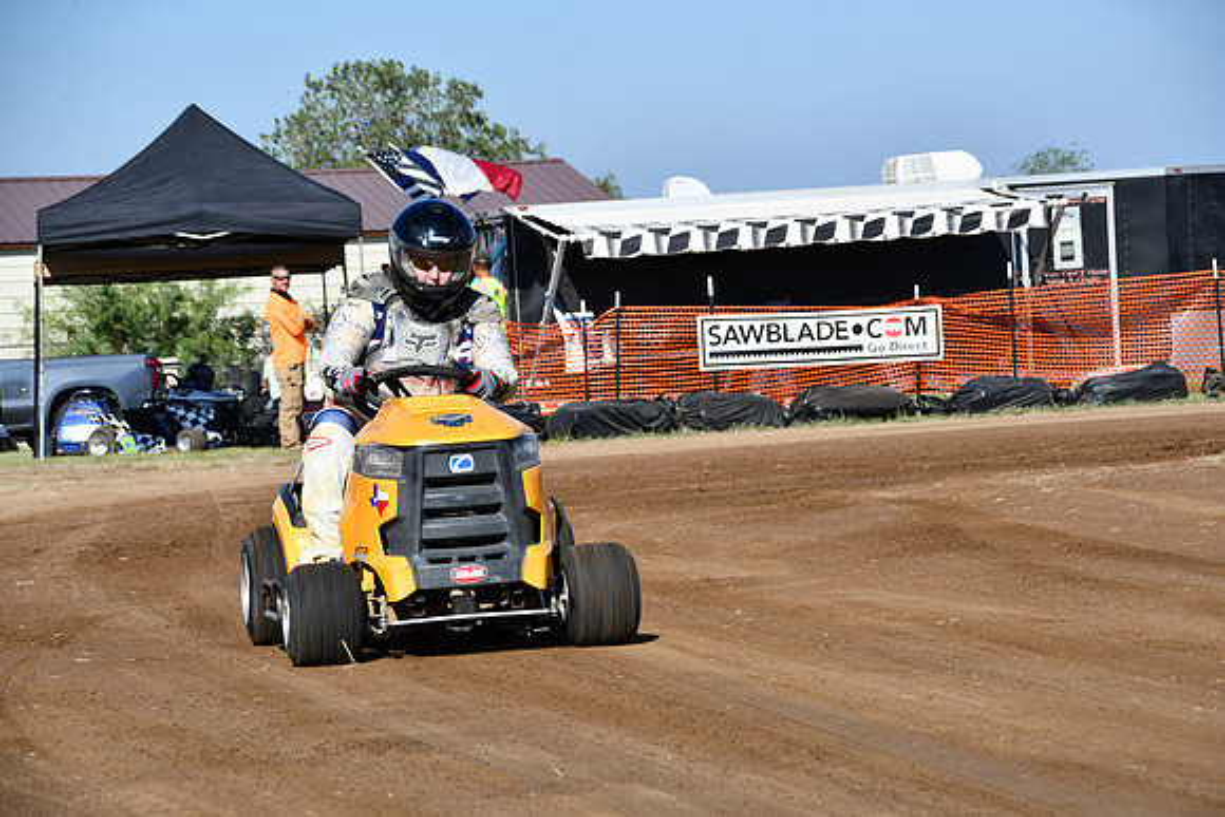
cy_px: 408
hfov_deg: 13.1
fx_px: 5343
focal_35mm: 157
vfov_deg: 8.7
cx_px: 612
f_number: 9
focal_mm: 105
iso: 100
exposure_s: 1/320
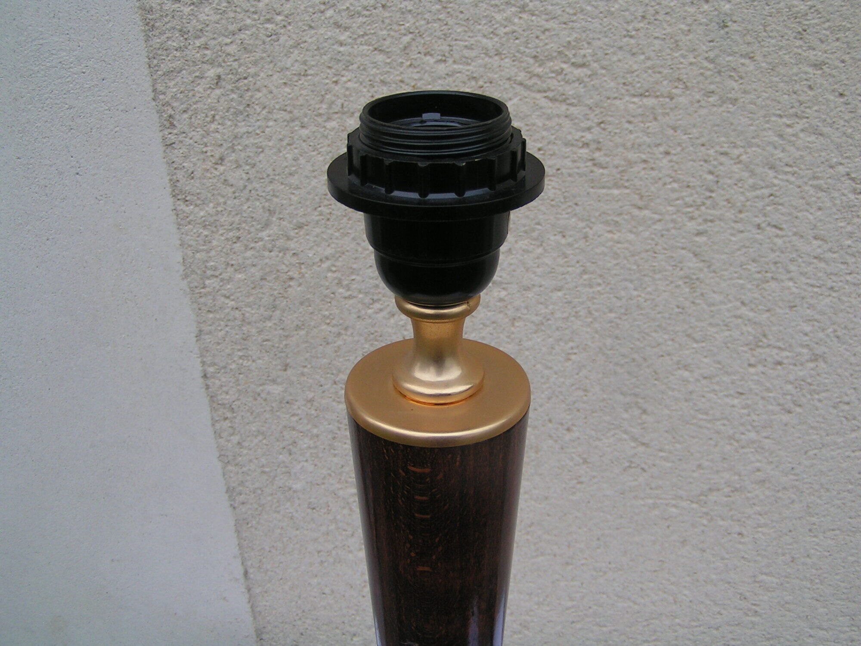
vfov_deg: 37.7
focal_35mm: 38
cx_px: 430
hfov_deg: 49.0
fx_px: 945
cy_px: 323
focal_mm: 5.8
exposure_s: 1/50
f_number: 3.5
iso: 50
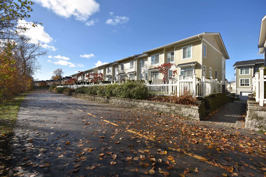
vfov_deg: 77.3
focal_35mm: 15
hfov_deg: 100.4
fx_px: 111
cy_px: 88
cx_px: 133
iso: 100
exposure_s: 1/250
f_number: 8
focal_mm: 10
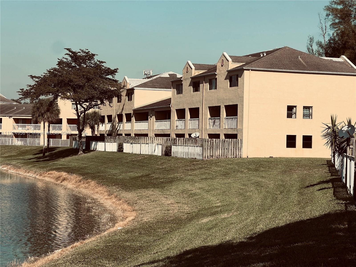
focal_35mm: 77
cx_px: 178
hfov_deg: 25.3
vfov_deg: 19.1
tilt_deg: +1.7
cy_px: 134
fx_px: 792
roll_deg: -1.1
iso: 32
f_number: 2.8
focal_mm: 9
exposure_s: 1/1054
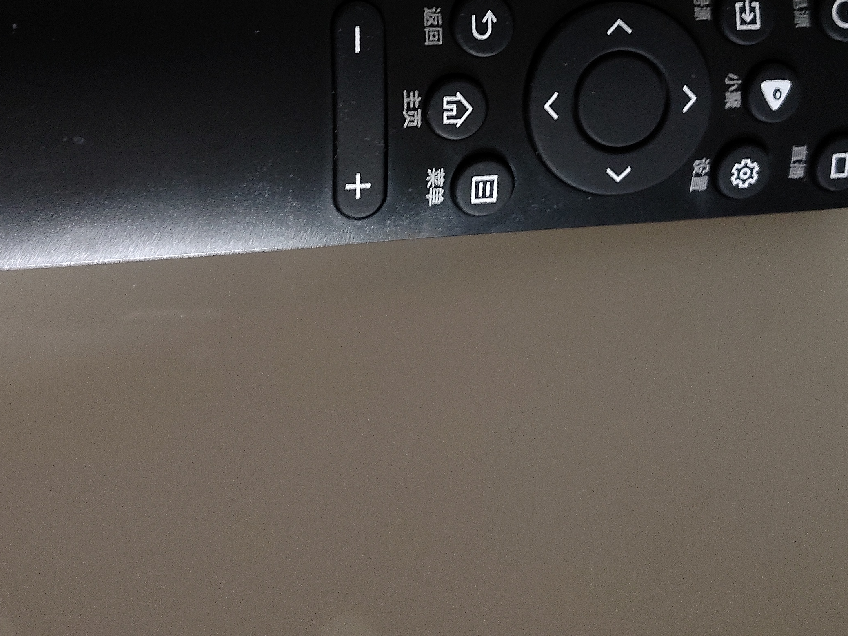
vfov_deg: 26.5
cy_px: 46
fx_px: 1299
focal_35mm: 53
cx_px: 435
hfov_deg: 36.2
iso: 2884
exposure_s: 1/20
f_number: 1.8
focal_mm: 4.05
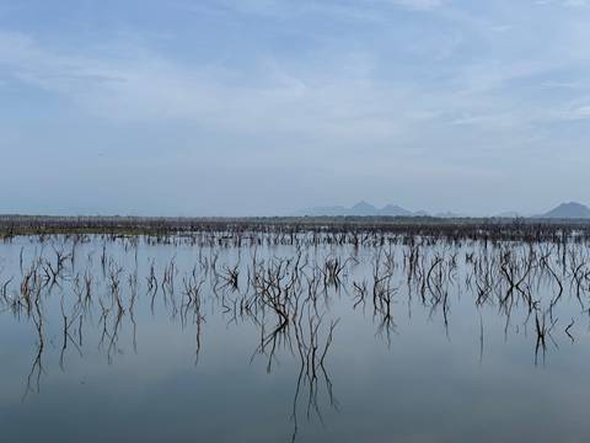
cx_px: 295
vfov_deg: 30.3
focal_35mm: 48
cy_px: 222
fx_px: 818
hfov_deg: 39.7
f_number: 1.78
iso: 64
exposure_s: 1/7143
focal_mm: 6.76
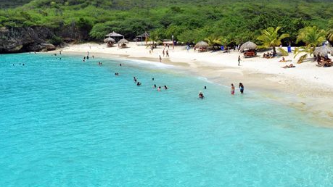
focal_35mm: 42
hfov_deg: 47.6
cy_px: 120
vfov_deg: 28.2
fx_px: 371
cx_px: 220
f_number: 9
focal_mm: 24
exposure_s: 1/1250
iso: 320
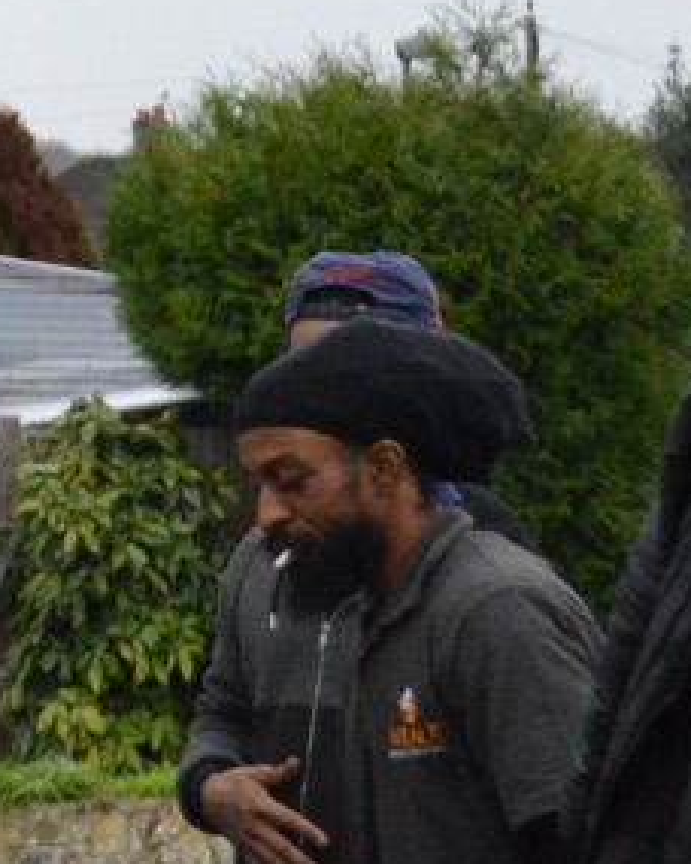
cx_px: -840
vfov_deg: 8.2
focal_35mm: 237
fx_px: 6059
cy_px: 309
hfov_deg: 6.3
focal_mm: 30
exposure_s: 1/500
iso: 2200
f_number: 4.5
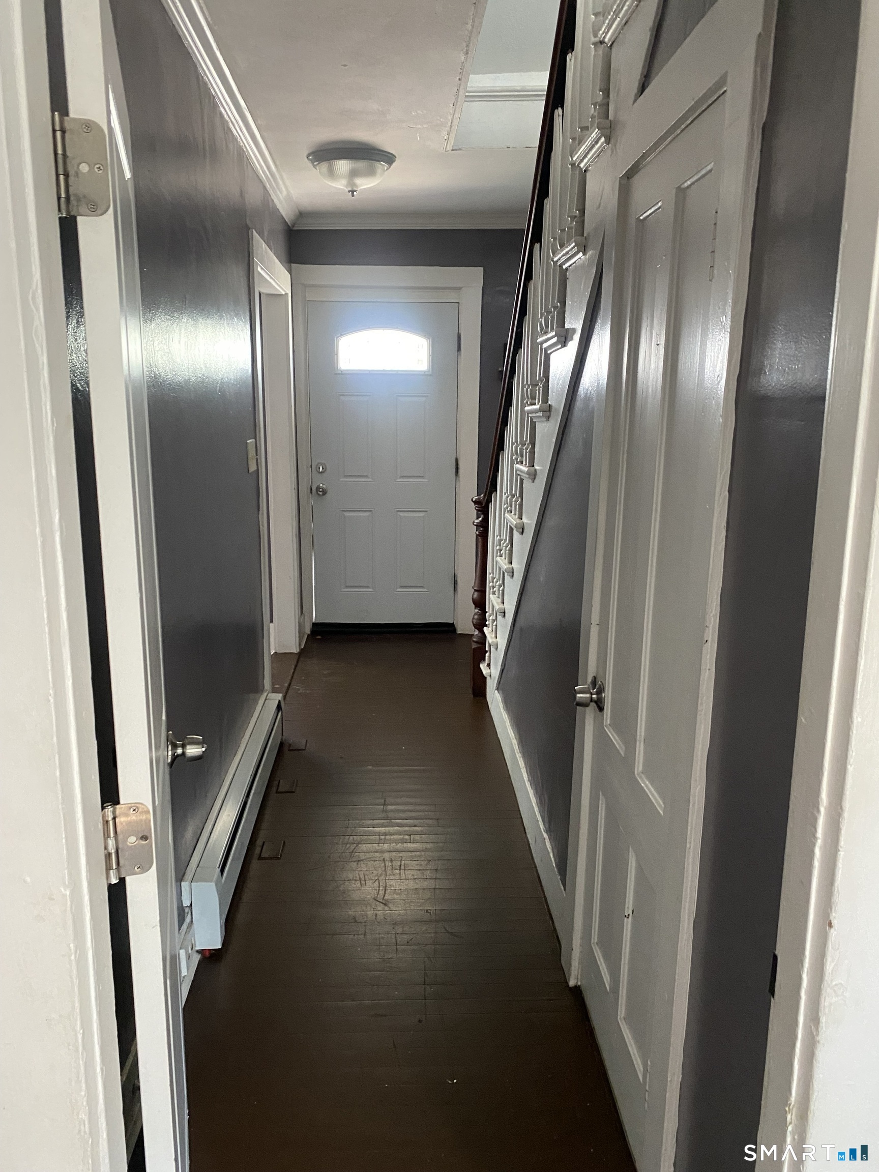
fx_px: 880
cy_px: 586
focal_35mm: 26
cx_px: 440
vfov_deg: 67.3
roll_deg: -0.4
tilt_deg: -11.2
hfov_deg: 53.1
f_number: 1.8
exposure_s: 1/47
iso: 500
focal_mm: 4.25
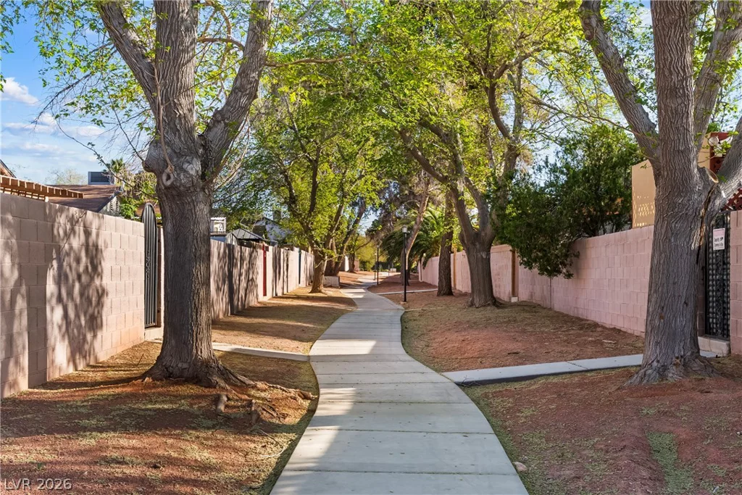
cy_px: 248
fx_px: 866
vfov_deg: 31.9
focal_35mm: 42
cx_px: 371
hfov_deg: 46.4
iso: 400
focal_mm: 28
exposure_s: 1/8000
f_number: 8
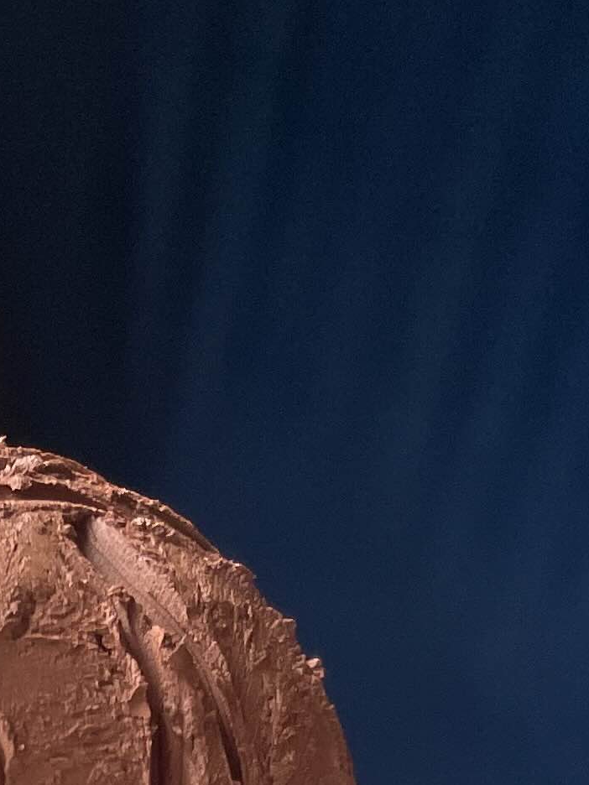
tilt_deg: -18.0
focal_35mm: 112
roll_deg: -0.2
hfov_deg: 13.0
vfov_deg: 14.7
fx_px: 2541
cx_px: -16
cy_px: 1541
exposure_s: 1/121
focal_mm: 4.2
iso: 100
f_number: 1.6
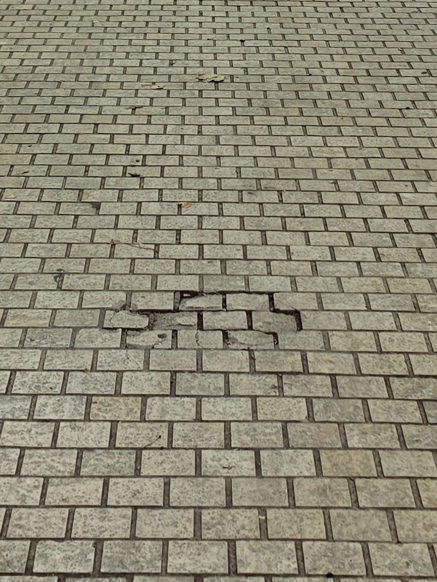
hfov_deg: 15.5
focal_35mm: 95
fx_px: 1599
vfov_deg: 18.9
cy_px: -212
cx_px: 172
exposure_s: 1/2140
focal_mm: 6.5
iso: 64
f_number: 1.4
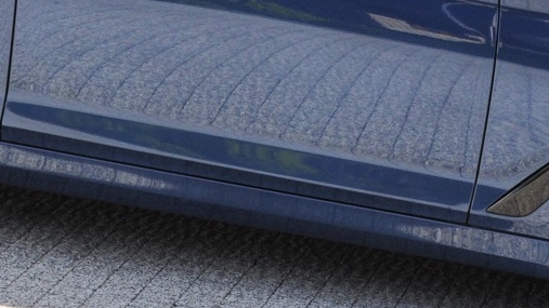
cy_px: -66
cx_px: 224
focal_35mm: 153
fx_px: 2227
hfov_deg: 14.0
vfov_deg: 7.9
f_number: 8
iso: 250
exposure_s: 1/250
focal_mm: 26
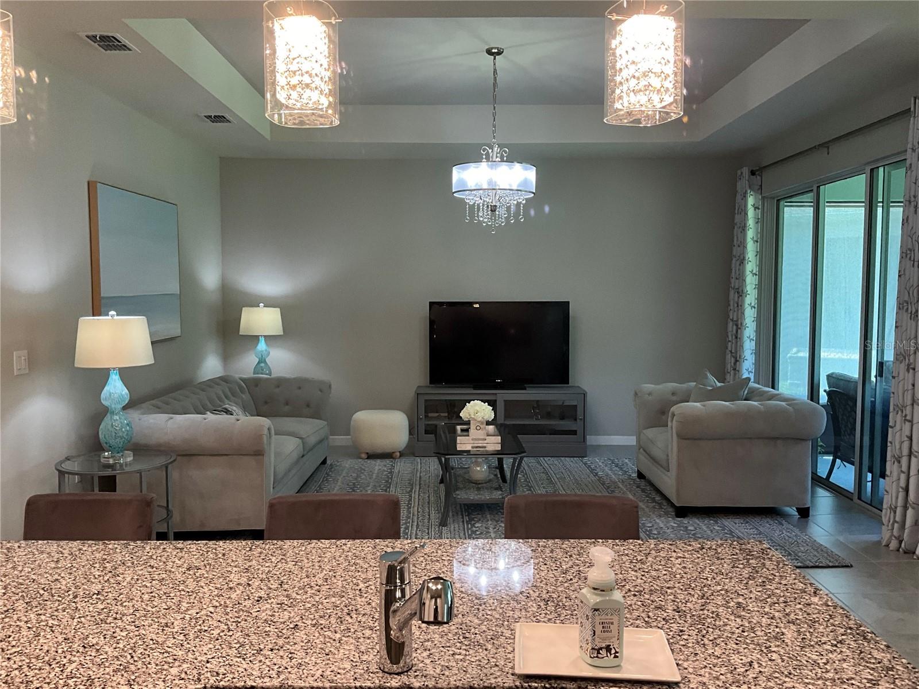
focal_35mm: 29
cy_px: 344
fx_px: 770
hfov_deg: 61.7
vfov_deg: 48.2
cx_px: 460
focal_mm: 3
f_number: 1.8
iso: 80
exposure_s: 1/60
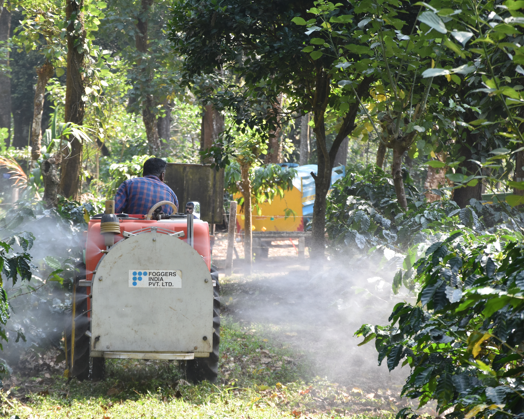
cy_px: 208
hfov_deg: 10.6
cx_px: 207
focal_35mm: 183
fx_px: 2832
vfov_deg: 8.5
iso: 400
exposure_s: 1/200
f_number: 7.1
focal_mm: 105
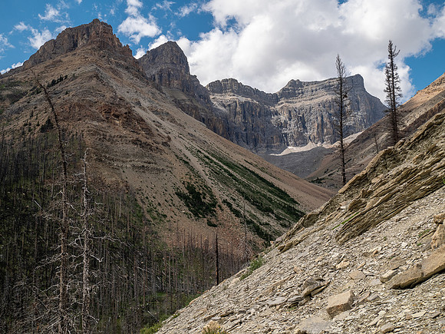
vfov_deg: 36.0
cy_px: 167
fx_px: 514
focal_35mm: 40
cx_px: 222
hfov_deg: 46.8
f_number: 8
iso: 200
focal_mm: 20
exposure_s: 1/160
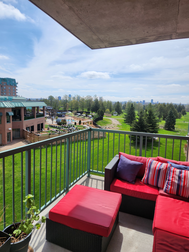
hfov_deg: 58.9
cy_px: 126
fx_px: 167
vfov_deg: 73.9
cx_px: 94
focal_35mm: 23
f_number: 1.8
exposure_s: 1/2410
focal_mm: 5.4
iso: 20
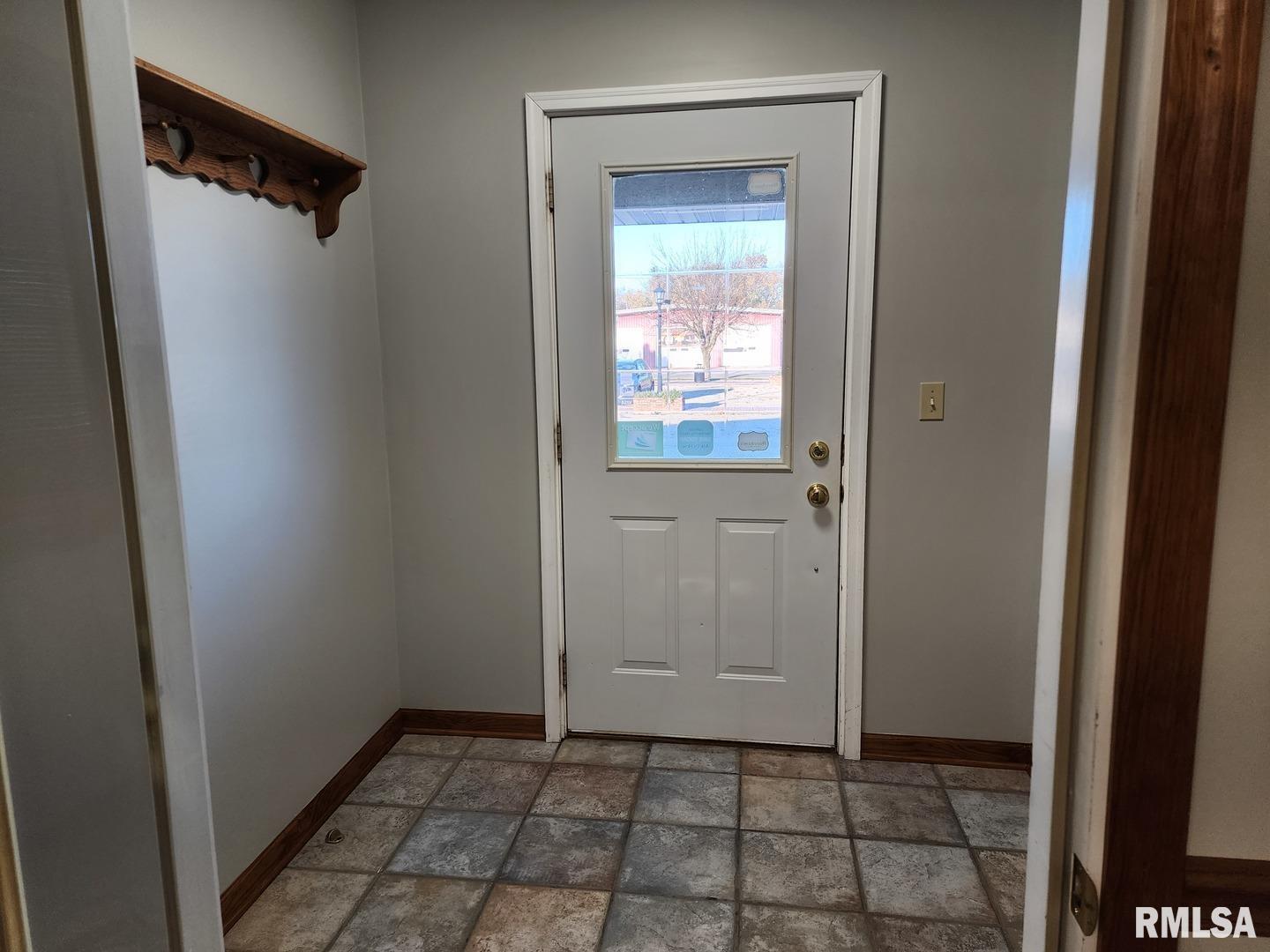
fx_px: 844
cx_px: 635
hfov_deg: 73.9
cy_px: 476
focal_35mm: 23
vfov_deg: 58.9
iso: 100
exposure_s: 1/180
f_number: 1.8
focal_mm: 6.4
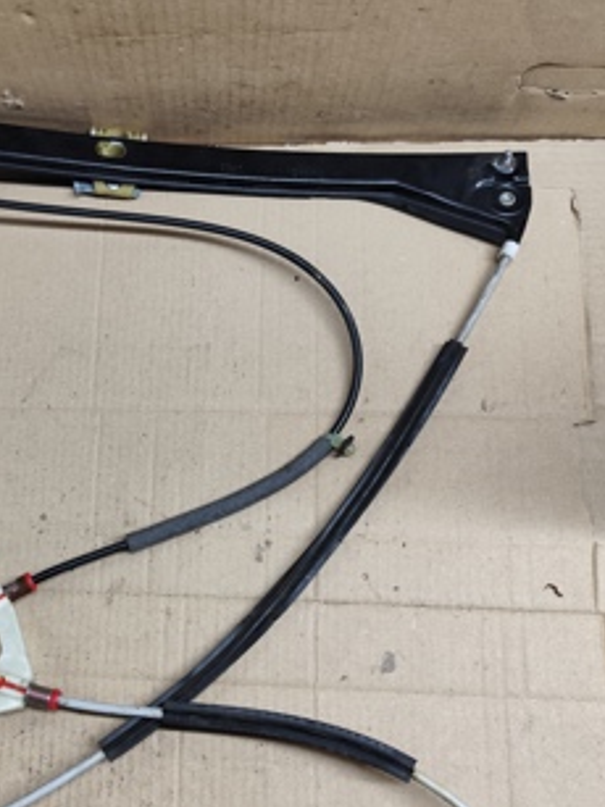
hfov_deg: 38.8
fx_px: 840
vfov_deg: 51.2
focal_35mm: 36
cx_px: 168
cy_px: 457
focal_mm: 6.19
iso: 320
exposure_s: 1/100
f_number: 1.65
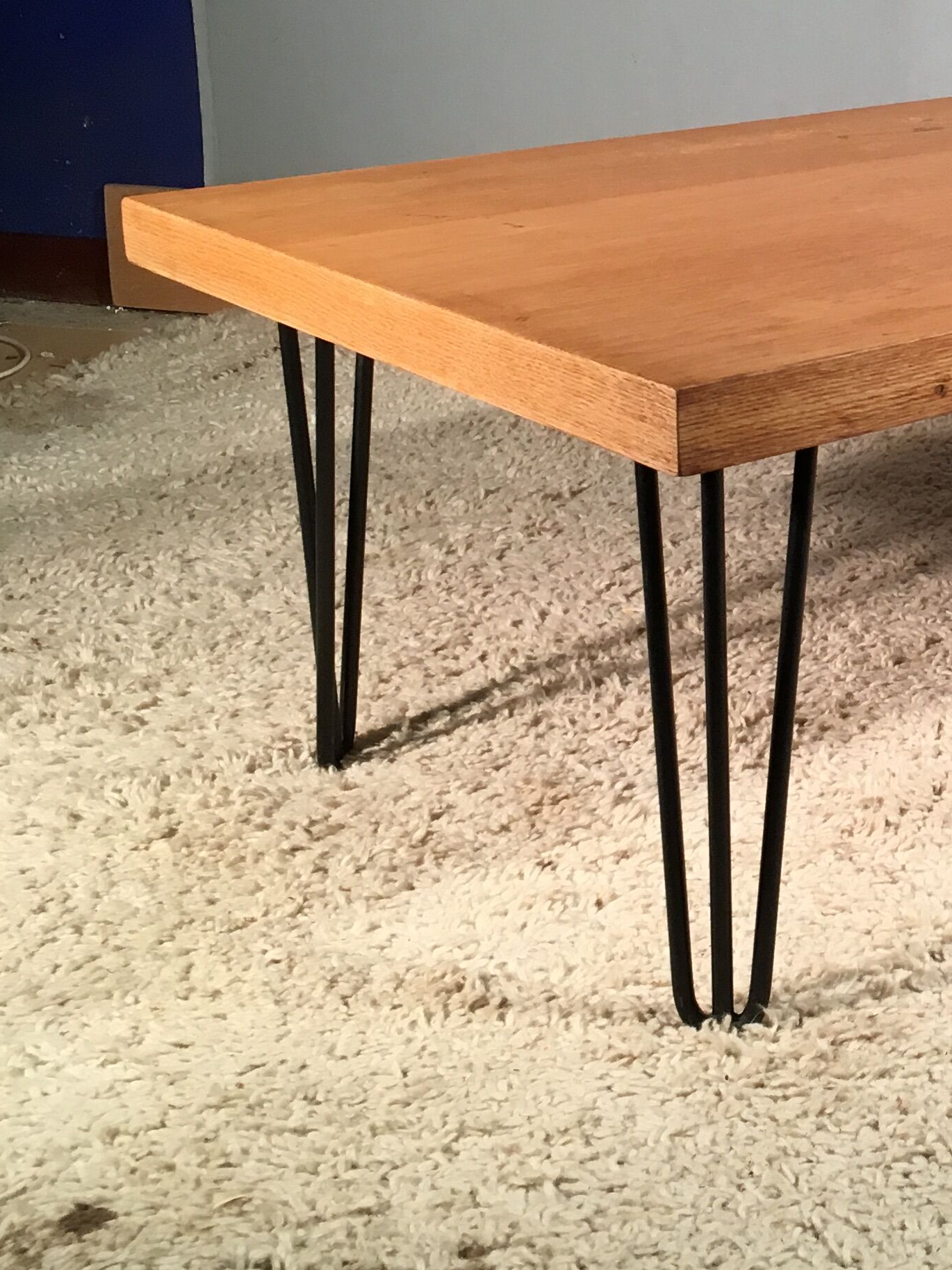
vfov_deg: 29.8
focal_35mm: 64
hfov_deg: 21.8
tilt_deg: -14.0
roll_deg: +0.2
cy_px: 311
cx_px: 1024
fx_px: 2347
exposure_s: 1/33
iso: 40
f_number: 2.2
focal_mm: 4.15
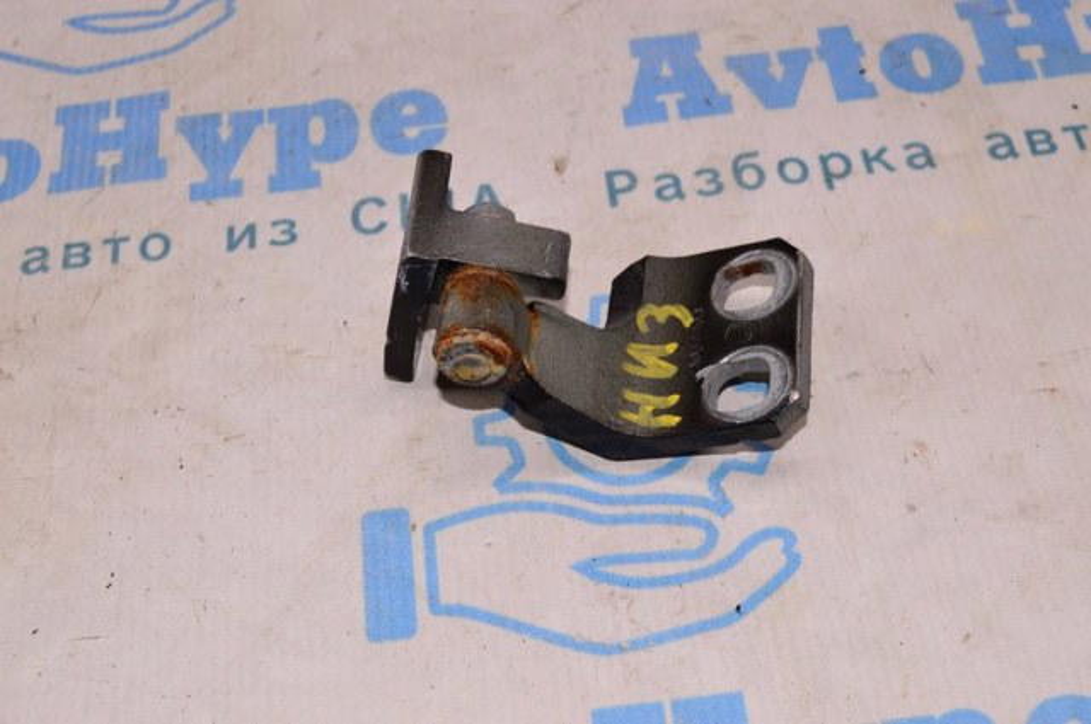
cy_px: 362
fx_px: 1589
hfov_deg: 37.9
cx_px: 546
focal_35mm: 52
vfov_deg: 25.7
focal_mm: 35
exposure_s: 1/200
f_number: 8
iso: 1600
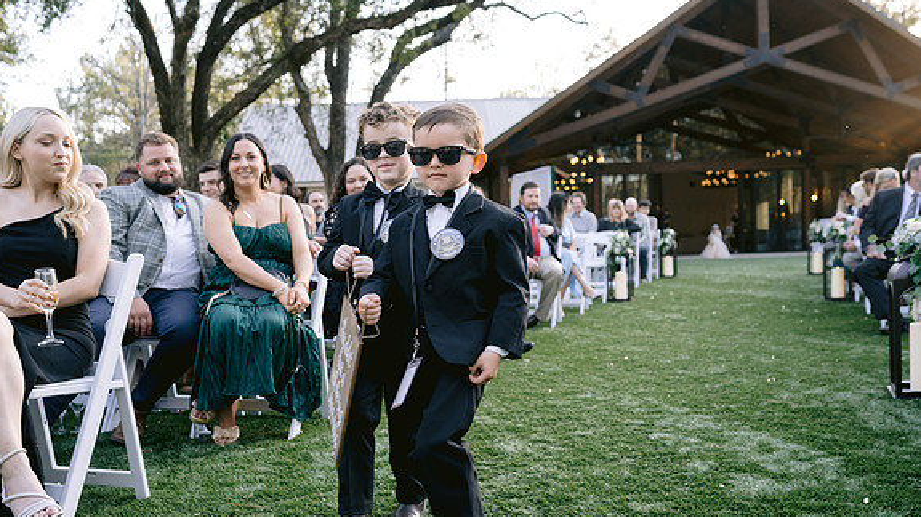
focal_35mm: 37
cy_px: 291
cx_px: 461
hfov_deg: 54.0
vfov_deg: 31.9
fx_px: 903
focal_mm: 35
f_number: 4
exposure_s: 1/200
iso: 400
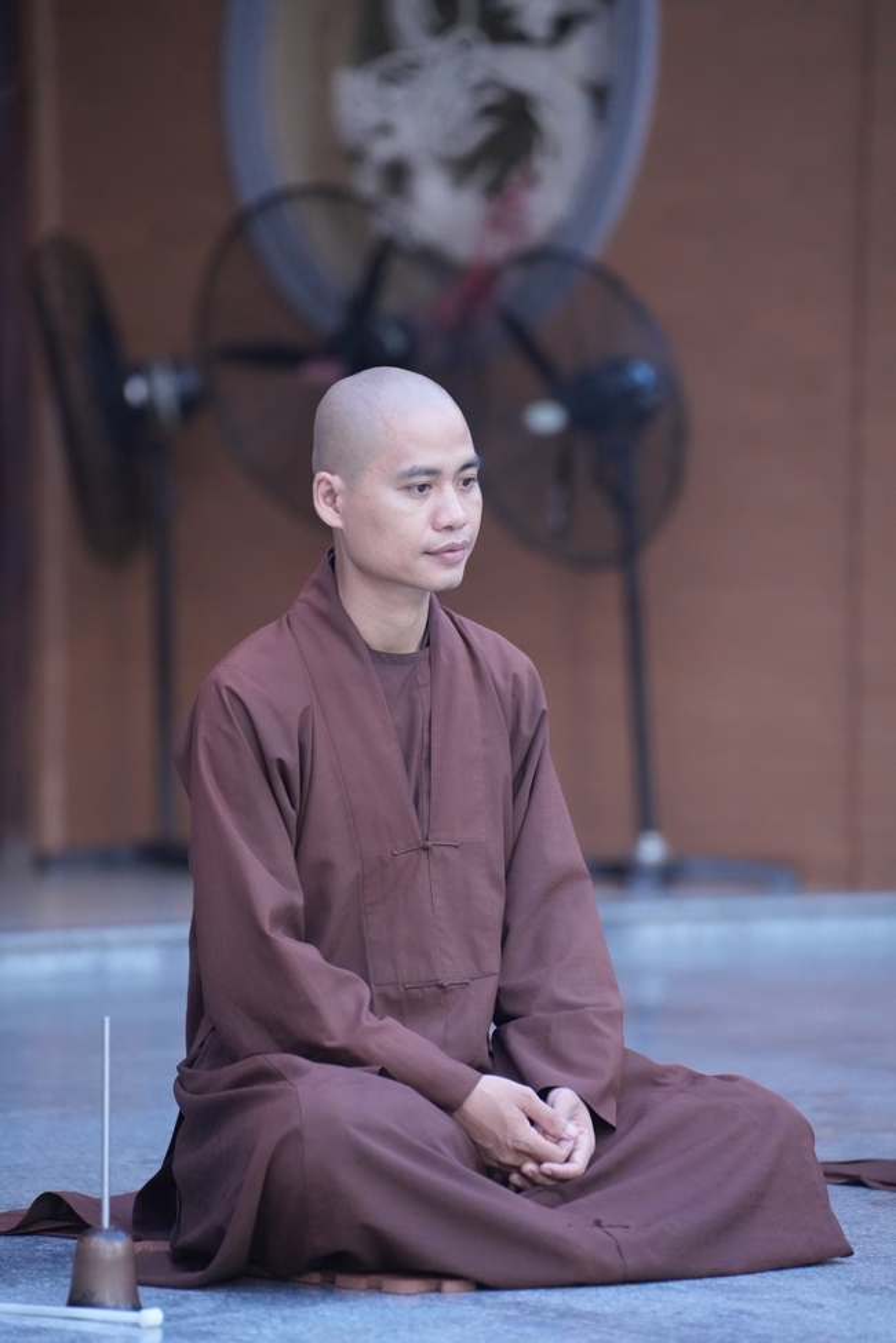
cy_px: 672
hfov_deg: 9.1
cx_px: 448
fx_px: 5600
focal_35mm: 150
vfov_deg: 13.7
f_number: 3.2
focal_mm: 150
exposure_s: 1/160
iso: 6400
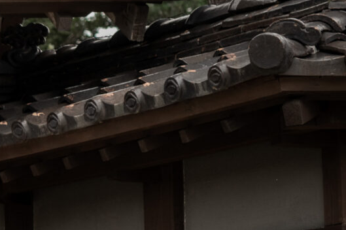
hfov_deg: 7.9
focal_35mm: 242
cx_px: -460
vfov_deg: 5.6
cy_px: 270
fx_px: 2324
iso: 250
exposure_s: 1/500
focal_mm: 50
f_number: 3.5
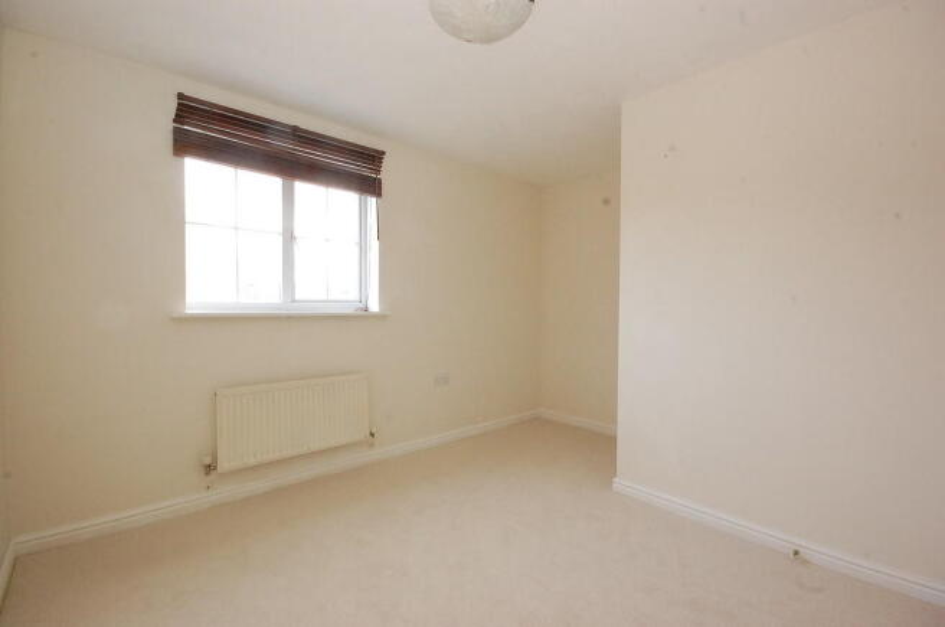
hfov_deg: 100.5
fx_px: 393
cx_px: 472
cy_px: 314
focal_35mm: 15
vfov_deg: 77.1
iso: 1600
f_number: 11
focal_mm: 10
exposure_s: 1/10
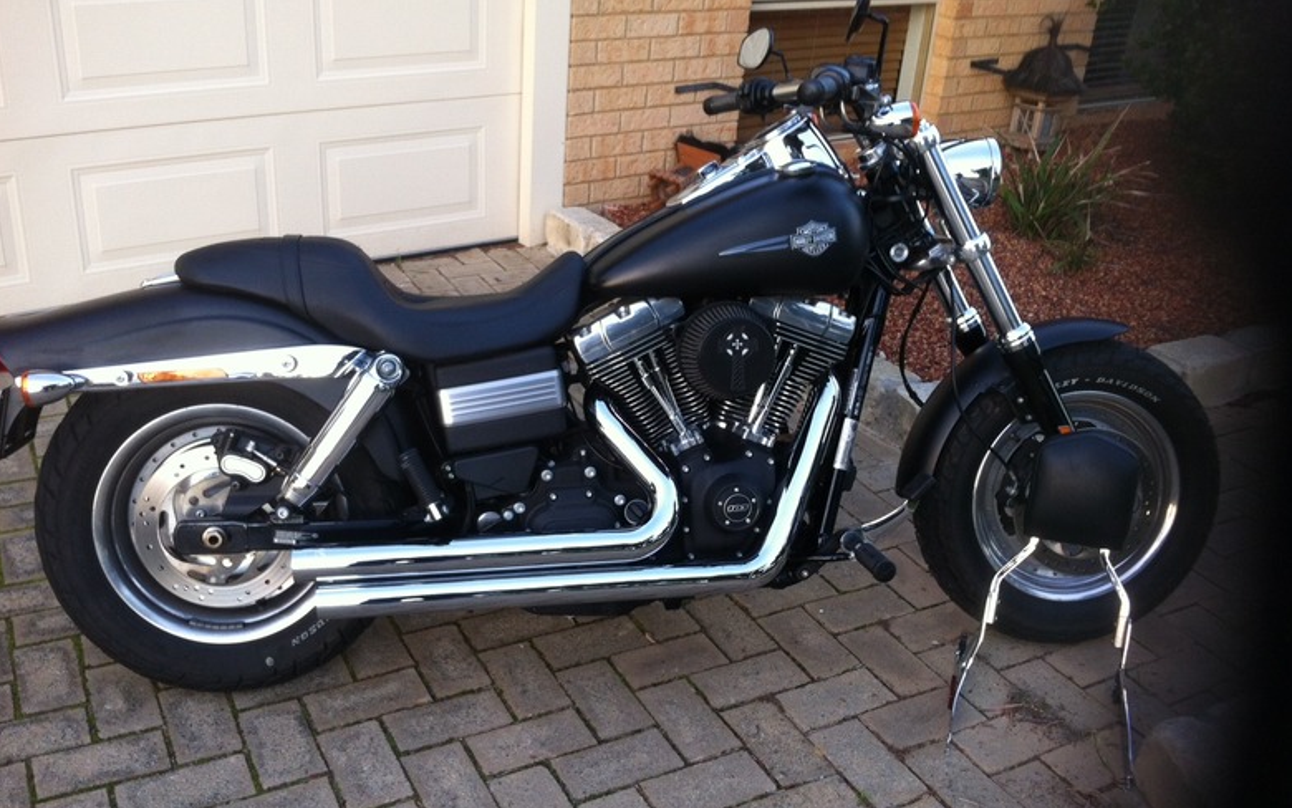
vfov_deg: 33.6
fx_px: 1338
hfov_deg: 51.5
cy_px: 439
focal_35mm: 38
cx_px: 634
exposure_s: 1/15
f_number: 2.8
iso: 100
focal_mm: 3.85
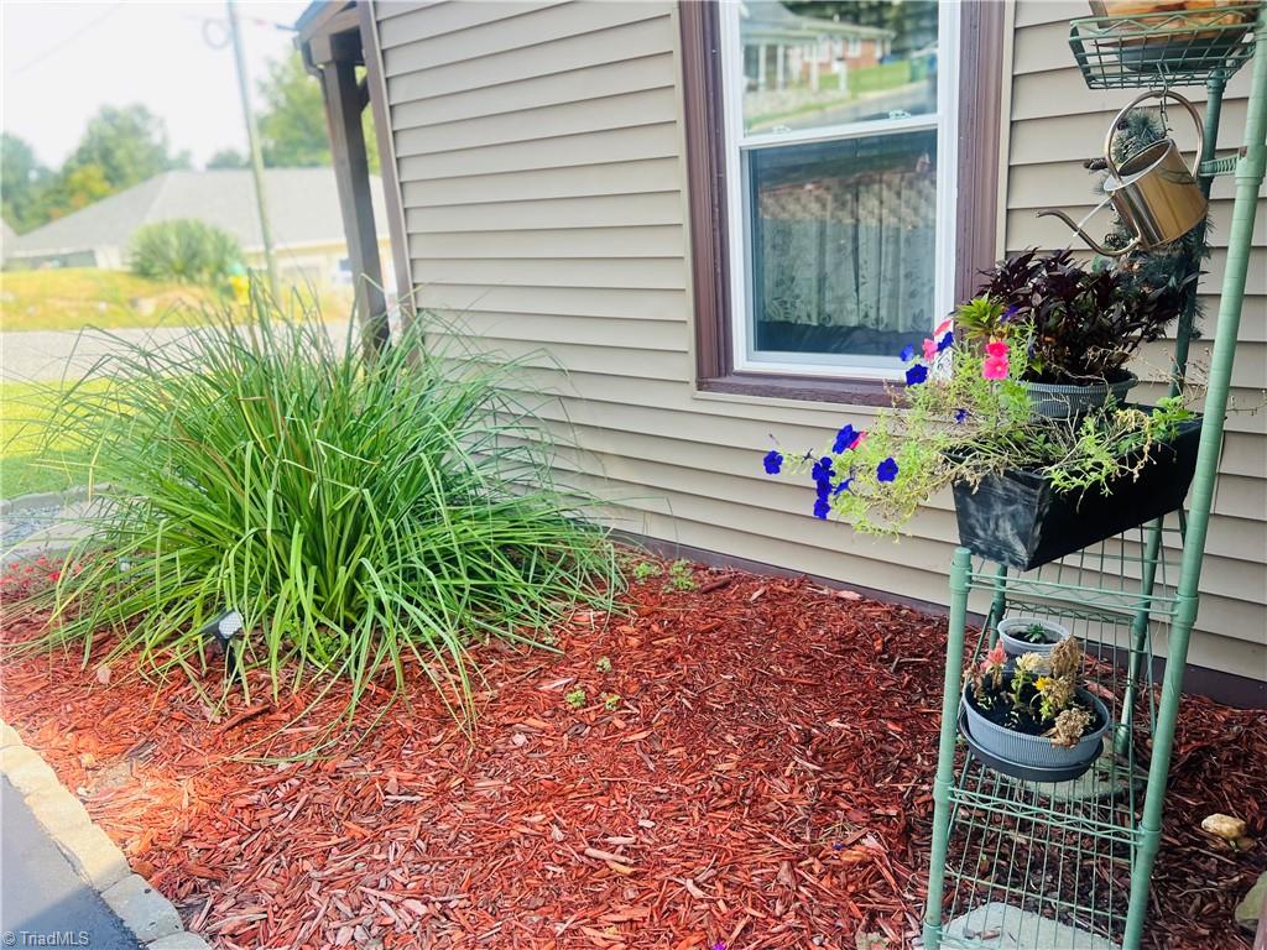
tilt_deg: -14.9
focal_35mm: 26
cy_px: 475
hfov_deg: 67.3
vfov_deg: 53.1
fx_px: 952
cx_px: 634
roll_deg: +3.6
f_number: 1.5
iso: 40
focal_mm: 5.7
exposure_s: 1/265
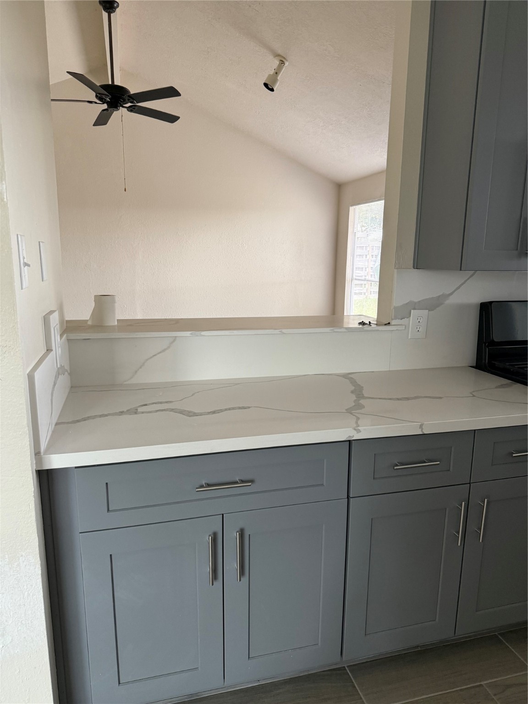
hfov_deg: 56.8
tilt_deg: -10.6
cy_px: 352
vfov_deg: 71.6
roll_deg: -0.6
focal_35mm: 24
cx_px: 264
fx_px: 488
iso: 200
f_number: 1.78
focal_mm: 6.76
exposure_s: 1/69
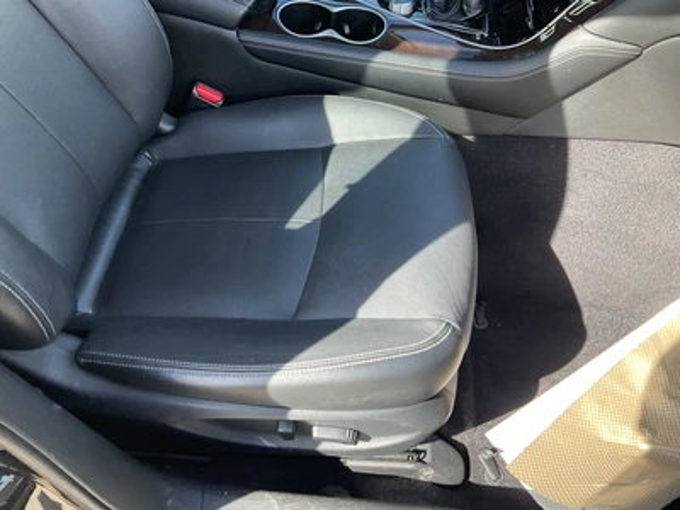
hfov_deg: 61.7
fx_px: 570
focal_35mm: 29
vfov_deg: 48.2
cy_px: 255
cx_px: 340
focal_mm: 3
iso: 32
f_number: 1.8
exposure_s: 1/154
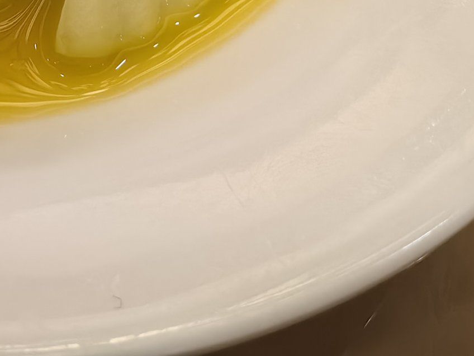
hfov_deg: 21.2
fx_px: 1191
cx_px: -73
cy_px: -215
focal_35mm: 87
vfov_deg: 15.4
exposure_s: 1/303
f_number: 2.8
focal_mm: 5.75
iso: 250
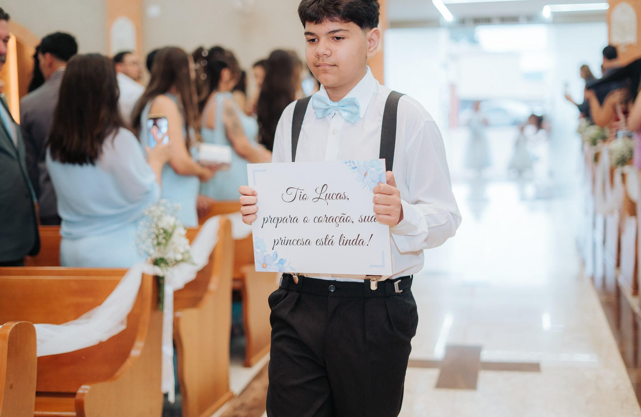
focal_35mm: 52
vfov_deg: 25.8
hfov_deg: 38.7
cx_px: 323
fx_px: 912
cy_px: 210
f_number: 2
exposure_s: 1/200
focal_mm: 50
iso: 640
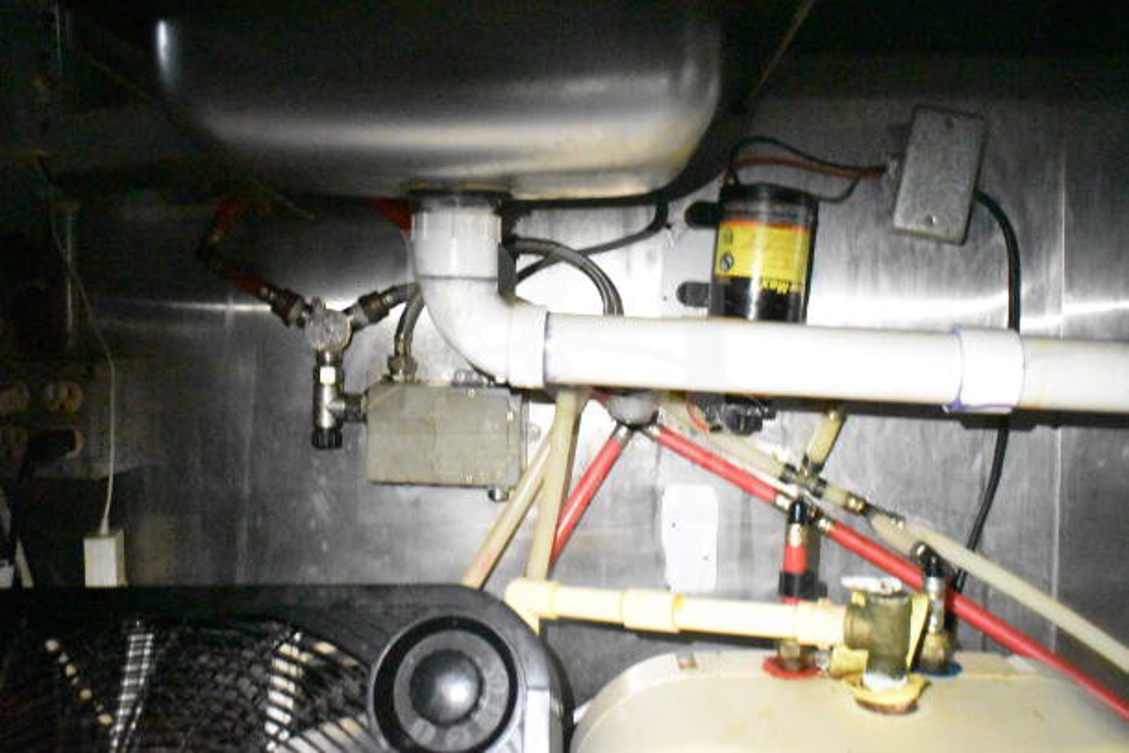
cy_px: 376
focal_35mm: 33
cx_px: 564
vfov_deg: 40.0
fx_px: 1035
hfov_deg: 57.2
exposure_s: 1/40
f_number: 3.8
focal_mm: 22
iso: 25600
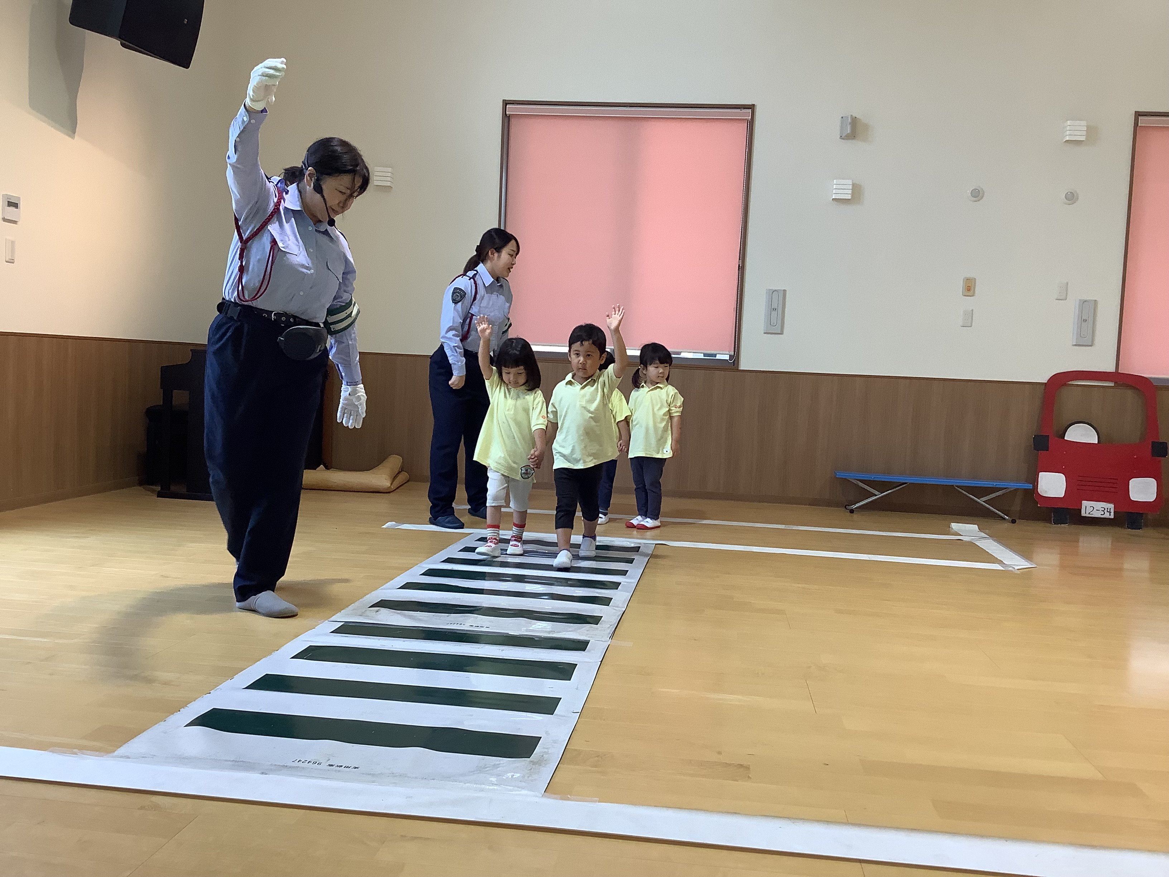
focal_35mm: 31
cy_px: 438
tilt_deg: -4.3
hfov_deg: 58.4
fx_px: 1047
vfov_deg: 45.4
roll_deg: -2.1
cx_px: 584
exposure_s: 1/120
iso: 80
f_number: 2.4
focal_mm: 3.3
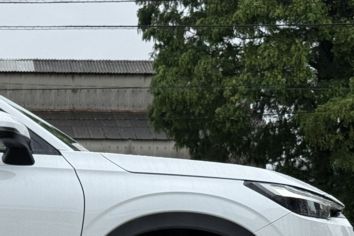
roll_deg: -0.9
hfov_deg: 12.7
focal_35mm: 156
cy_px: 184
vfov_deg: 8.8
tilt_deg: +3.2
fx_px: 1534
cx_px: -134
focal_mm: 6.76
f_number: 1.78
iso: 64
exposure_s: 1/1484
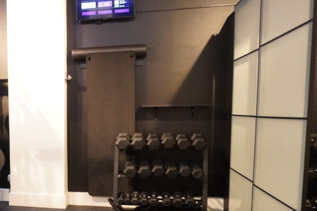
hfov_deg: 41.1
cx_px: 32
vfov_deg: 30.2
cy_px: 147
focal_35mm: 44
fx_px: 388
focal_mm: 16
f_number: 3.5
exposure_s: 1/160
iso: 6400
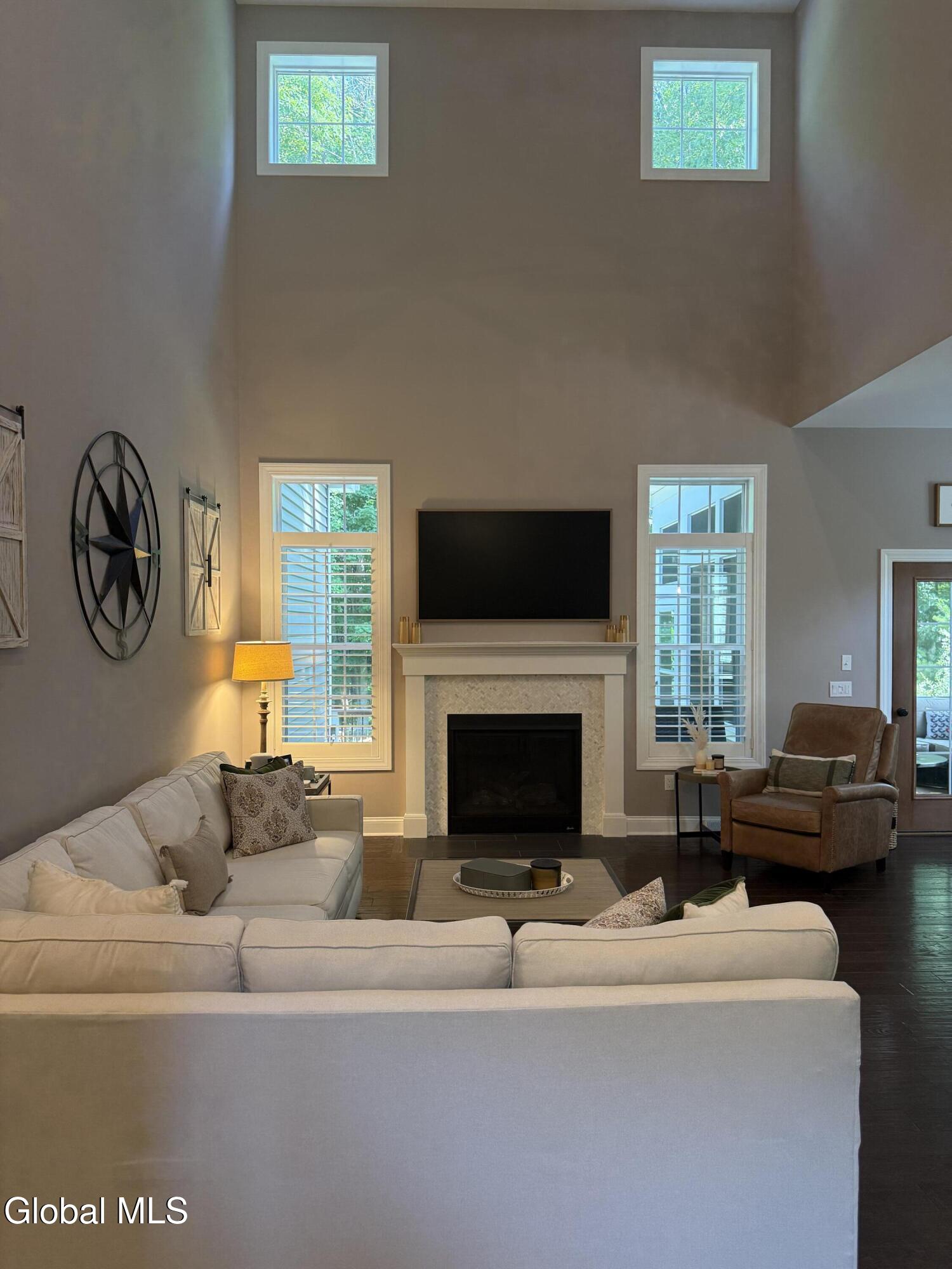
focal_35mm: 24
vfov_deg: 71.6
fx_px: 880
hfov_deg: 56.8
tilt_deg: -0.6
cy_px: 634
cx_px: 476
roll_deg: +0.5
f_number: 1.78
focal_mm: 6.76
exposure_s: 1/120
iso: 250
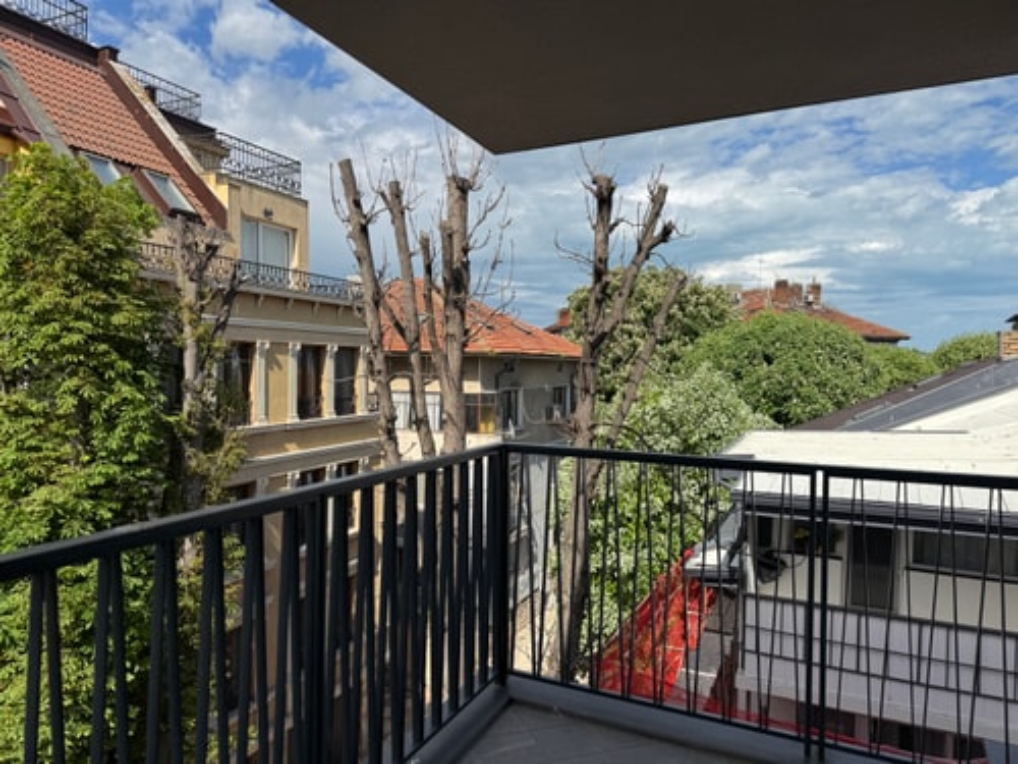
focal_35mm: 24
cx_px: 509
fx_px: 706
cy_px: 382
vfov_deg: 56.8
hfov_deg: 71.6
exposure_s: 1/5814
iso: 80
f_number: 1.78
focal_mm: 6.76
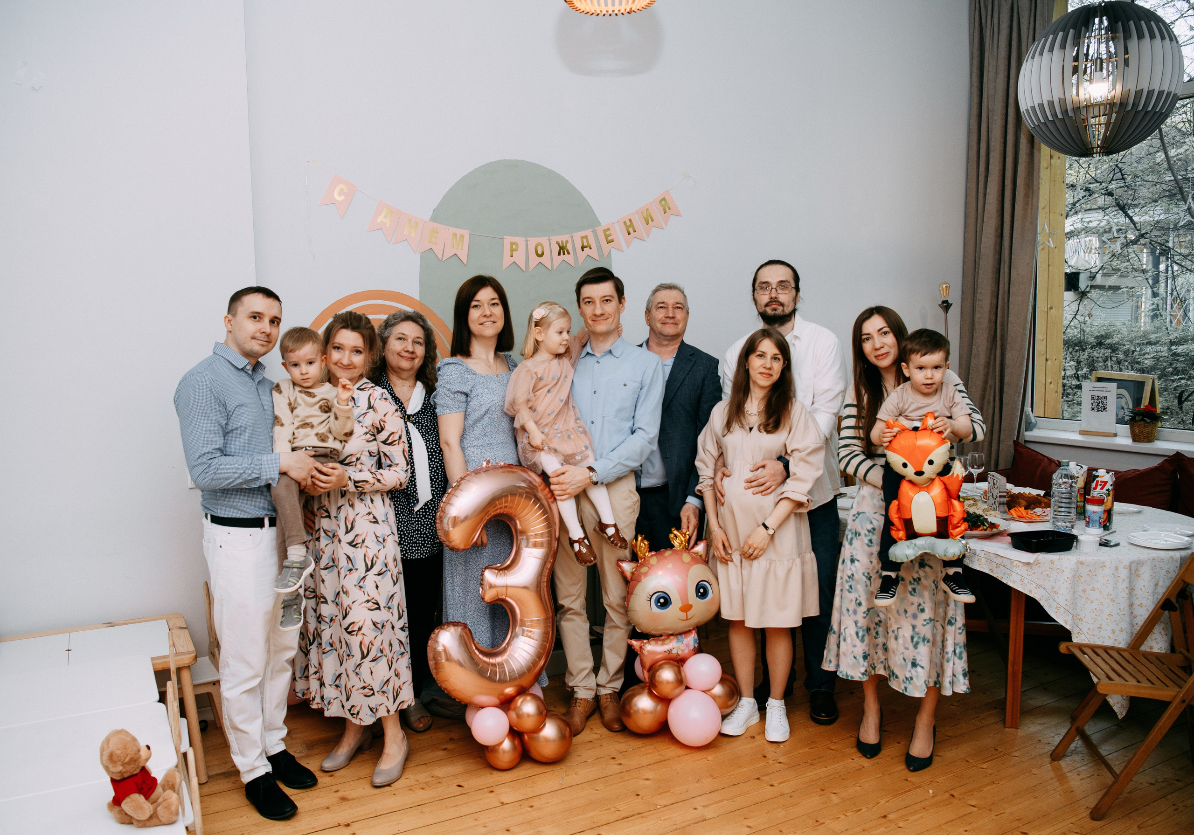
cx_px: 544
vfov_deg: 48.0
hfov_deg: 64.8
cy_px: 433
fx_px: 939
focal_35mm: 28
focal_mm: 26
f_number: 4
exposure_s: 1/160
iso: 125
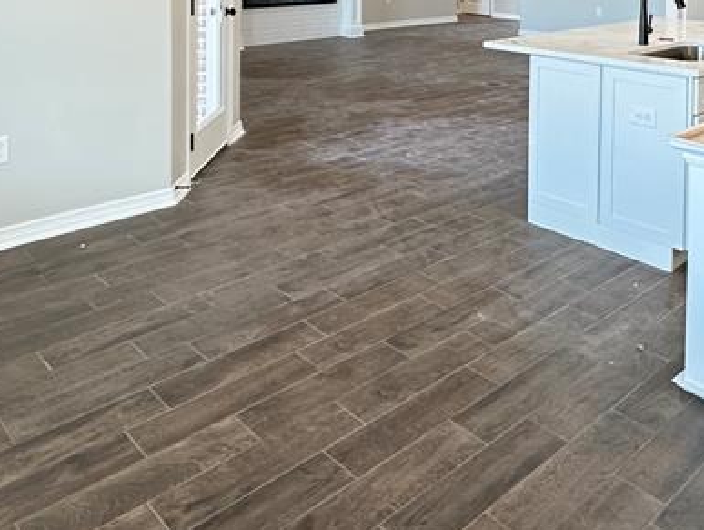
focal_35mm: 37
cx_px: 424
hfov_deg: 49.8
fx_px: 753
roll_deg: -0.8
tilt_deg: -0.8
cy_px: -44
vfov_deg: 33.9
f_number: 2.2
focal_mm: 2.22
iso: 250
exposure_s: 1/120
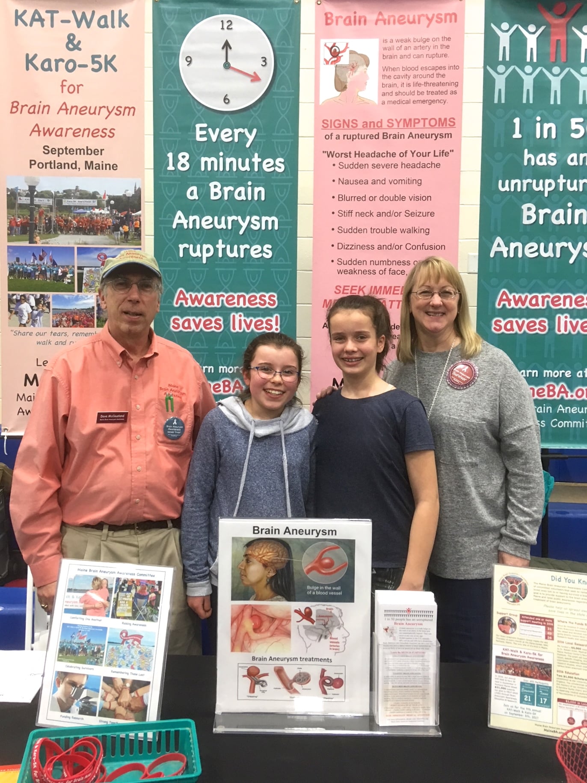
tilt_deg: -1.1
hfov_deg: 48.2
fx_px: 656
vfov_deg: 61.7
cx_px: 294
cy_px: 392
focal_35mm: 29
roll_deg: -1.6
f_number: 2.2
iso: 80
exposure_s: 1/30
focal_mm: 4.15
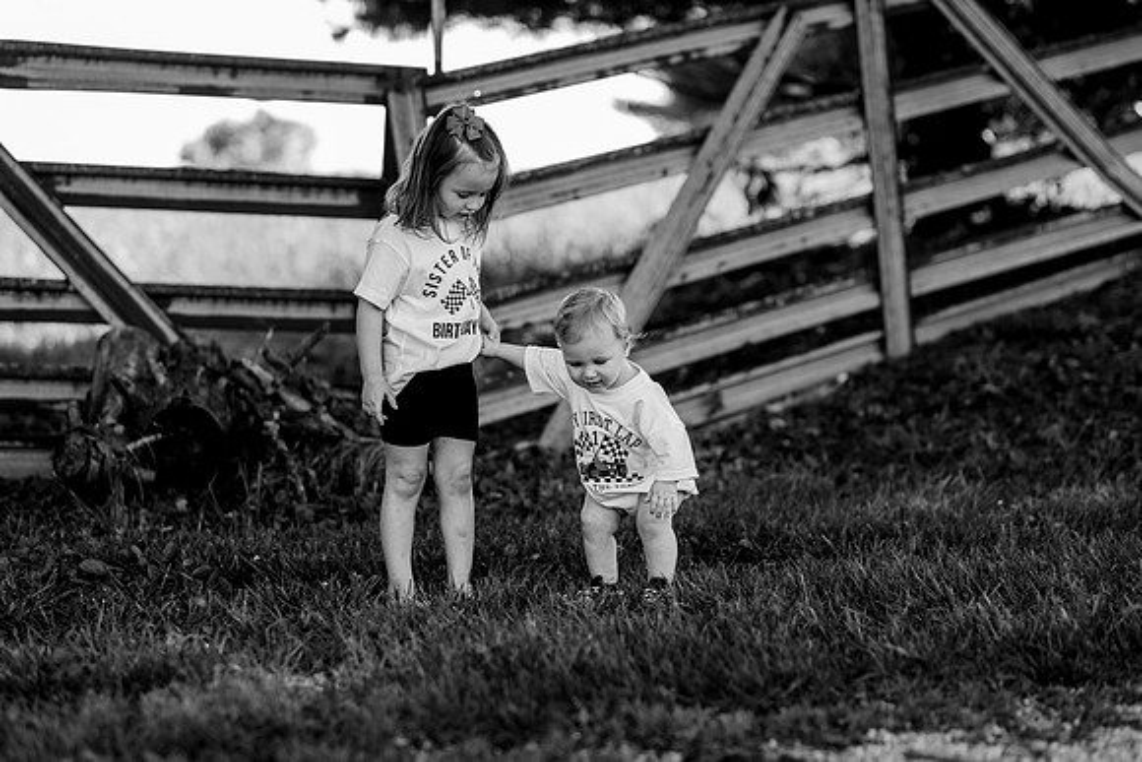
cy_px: 381
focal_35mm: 85
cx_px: 571
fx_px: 2697
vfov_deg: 16.1
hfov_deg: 23.9
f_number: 2
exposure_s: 1/1250
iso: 250
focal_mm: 85
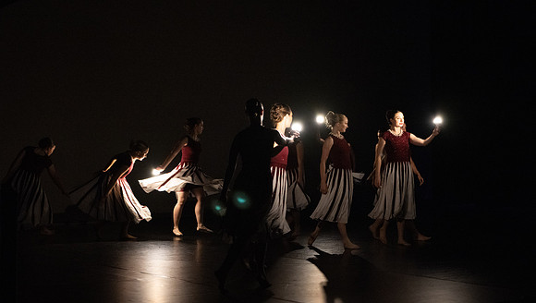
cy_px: 161
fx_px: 1095
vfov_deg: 15.8
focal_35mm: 77
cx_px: 268
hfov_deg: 27.5
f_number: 2.8
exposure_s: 1/160
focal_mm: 70
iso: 8000
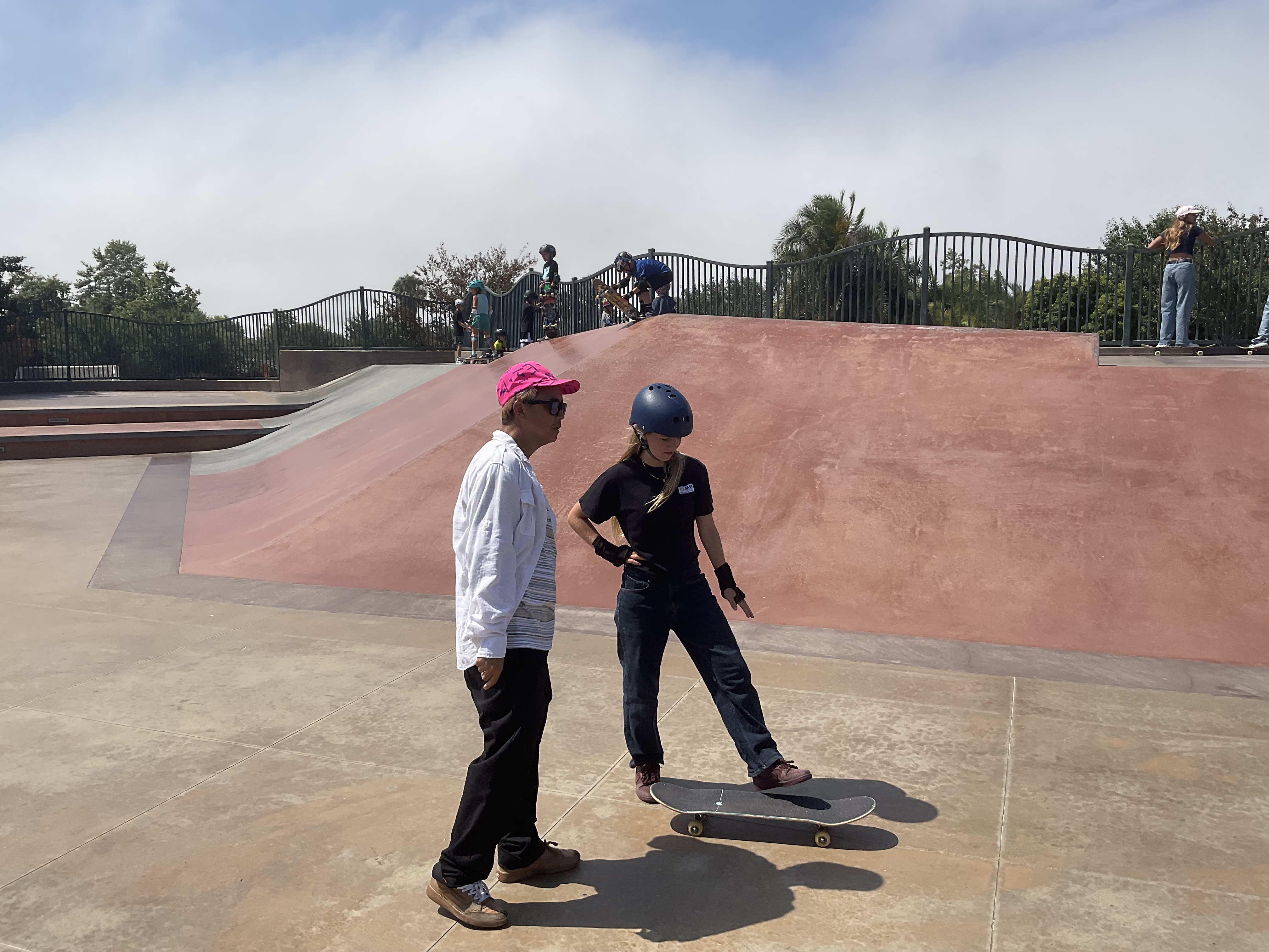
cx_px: 634
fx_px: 1063
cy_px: 476
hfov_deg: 61.7
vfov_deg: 48.2
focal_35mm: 29
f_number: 1.8
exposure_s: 1/3788
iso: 20
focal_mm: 3
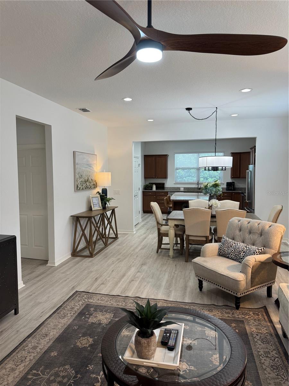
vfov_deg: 71.6
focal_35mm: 24
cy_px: 193
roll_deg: +0.6
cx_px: 144
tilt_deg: -3.7
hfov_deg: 56.8
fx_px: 267
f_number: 1.78
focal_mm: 6.76
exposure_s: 1/120
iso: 160
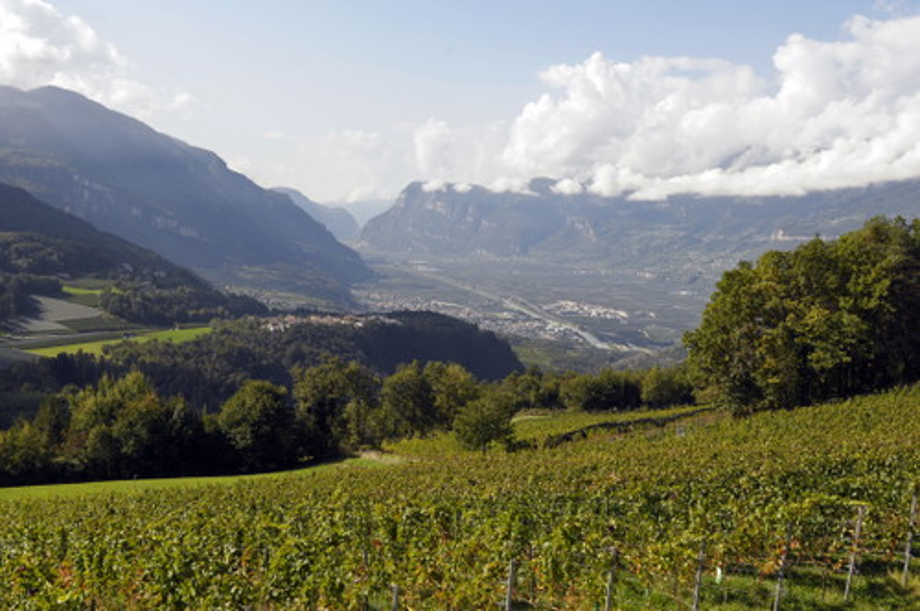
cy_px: 306
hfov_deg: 53.2
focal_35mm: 36
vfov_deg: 36.8
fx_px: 919
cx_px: 460
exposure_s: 1/250
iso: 200
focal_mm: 24
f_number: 8
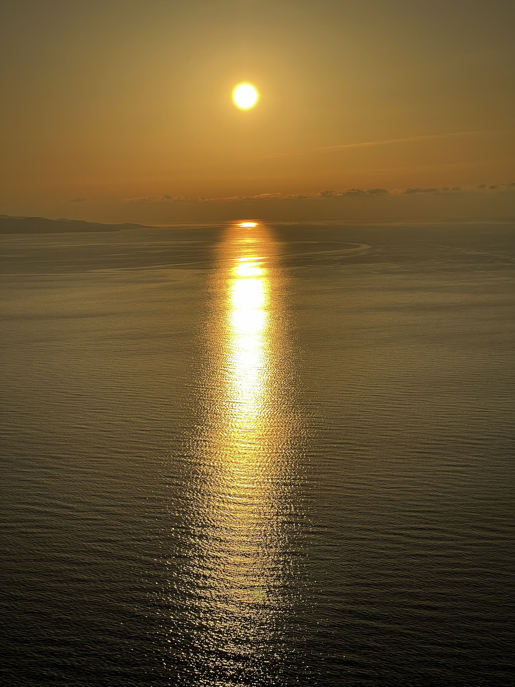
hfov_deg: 19.1
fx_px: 1527
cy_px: 344
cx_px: 258
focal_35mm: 77
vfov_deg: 25.3
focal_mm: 9
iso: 25
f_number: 2.8
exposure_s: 1/3774
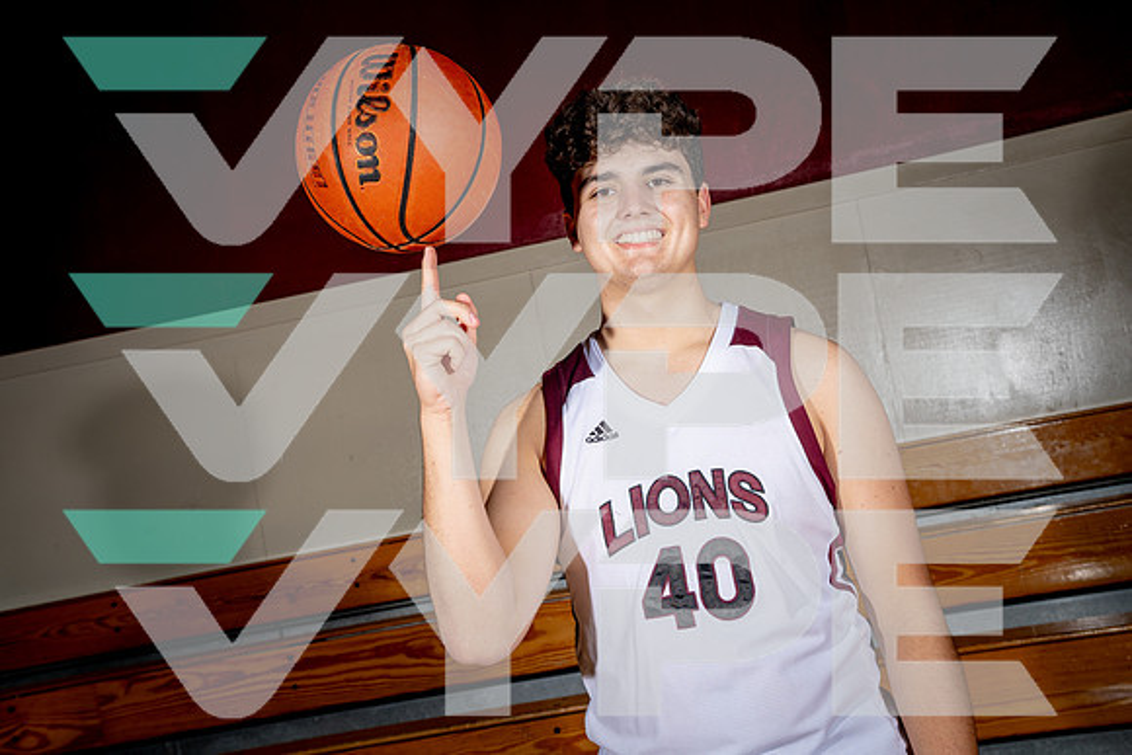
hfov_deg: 43.6
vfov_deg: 29.9
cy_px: 378
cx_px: 566
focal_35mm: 45
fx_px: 1415
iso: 100
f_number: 8
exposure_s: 1/250
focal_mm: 45
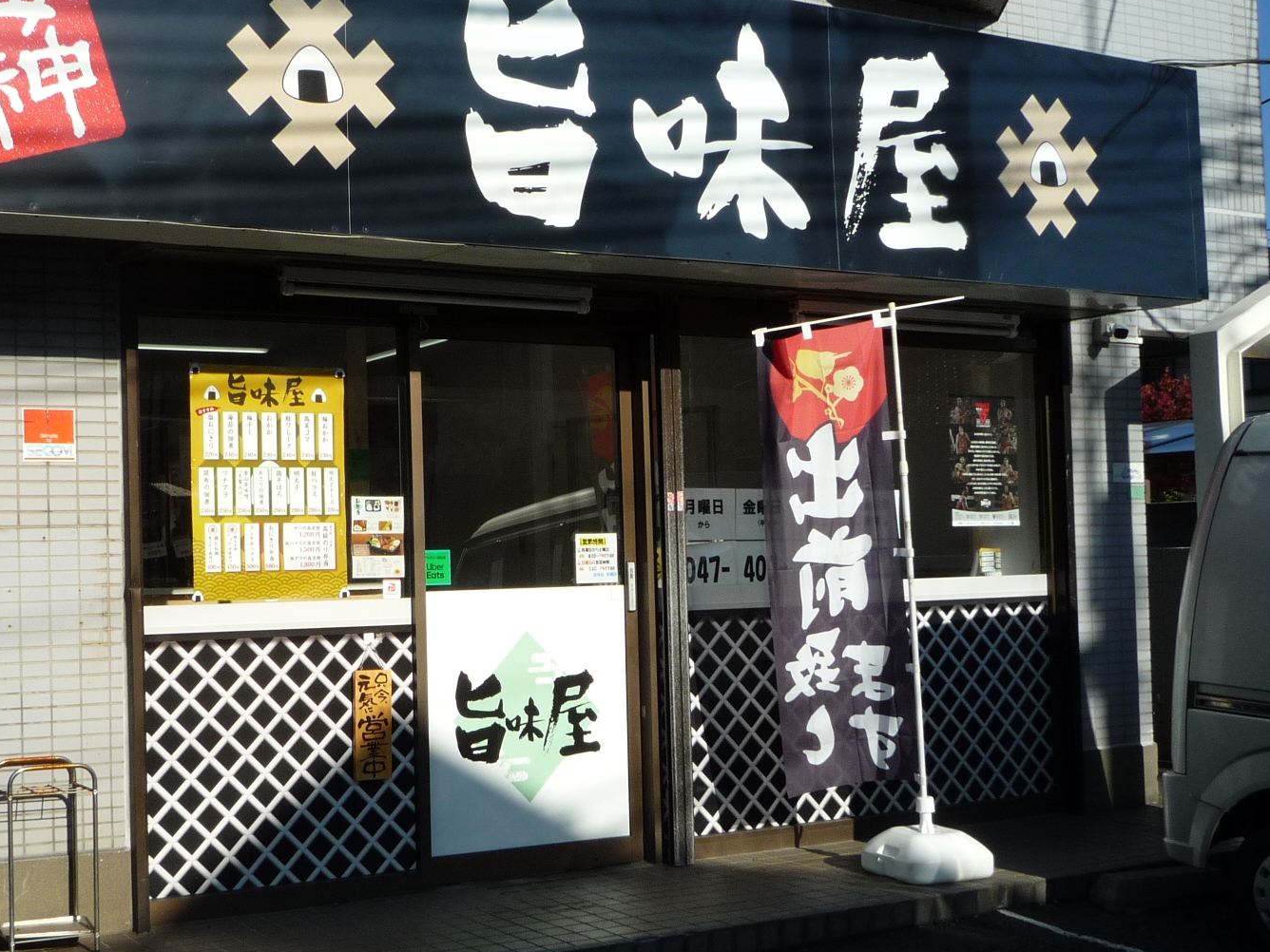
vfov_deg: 31.5
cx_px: 407
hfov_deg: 40.6
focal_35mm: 46
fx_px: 1688
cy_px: 518
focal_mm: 5.2
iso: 100
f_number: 5.6
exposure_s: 1/400
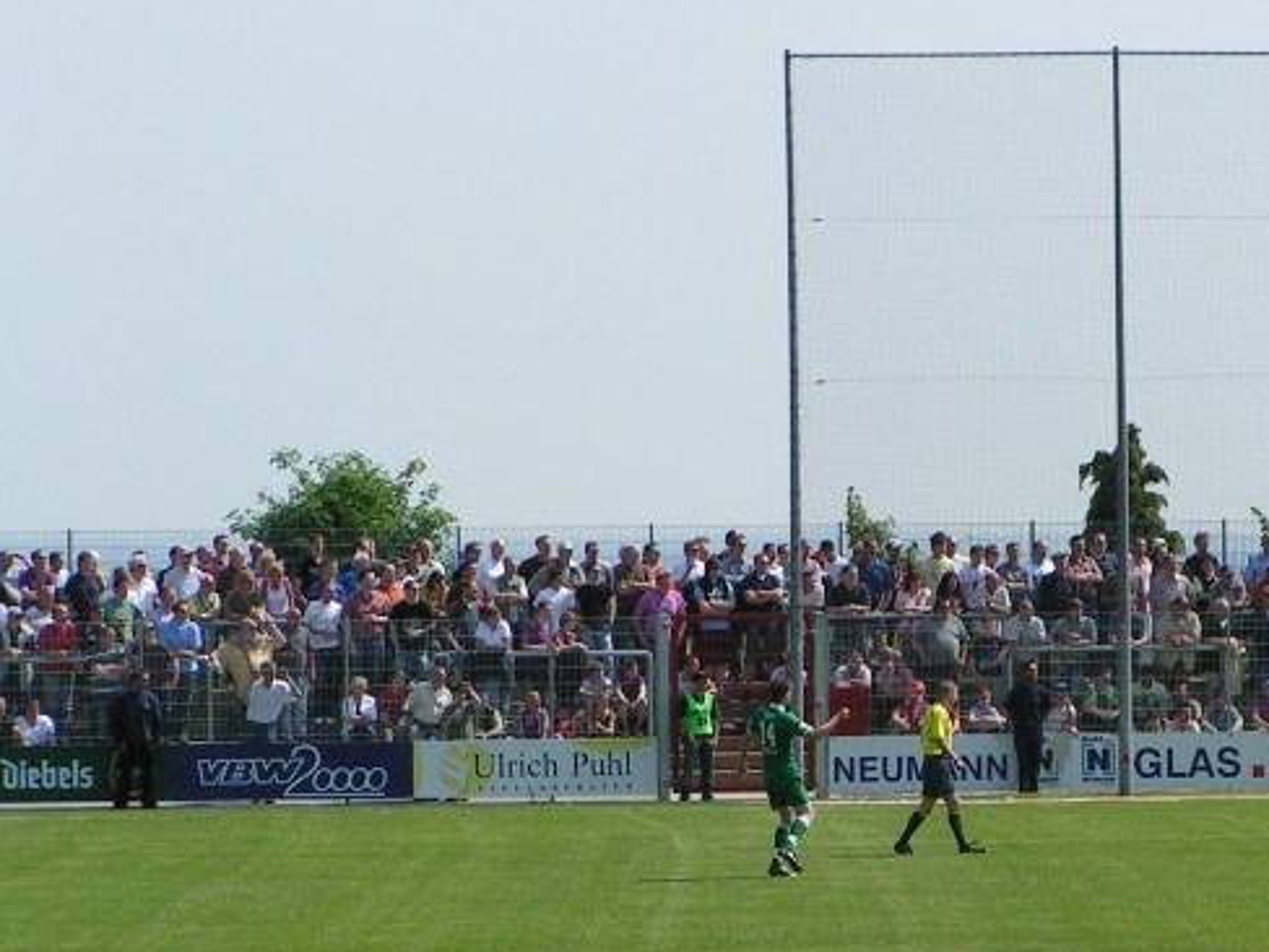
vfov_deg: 5.5
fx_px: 9861
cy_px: 518
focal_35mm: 269
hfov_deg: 7.4
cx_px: 954
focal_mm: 25.1
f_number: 6.3
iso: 50
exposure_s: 1/400
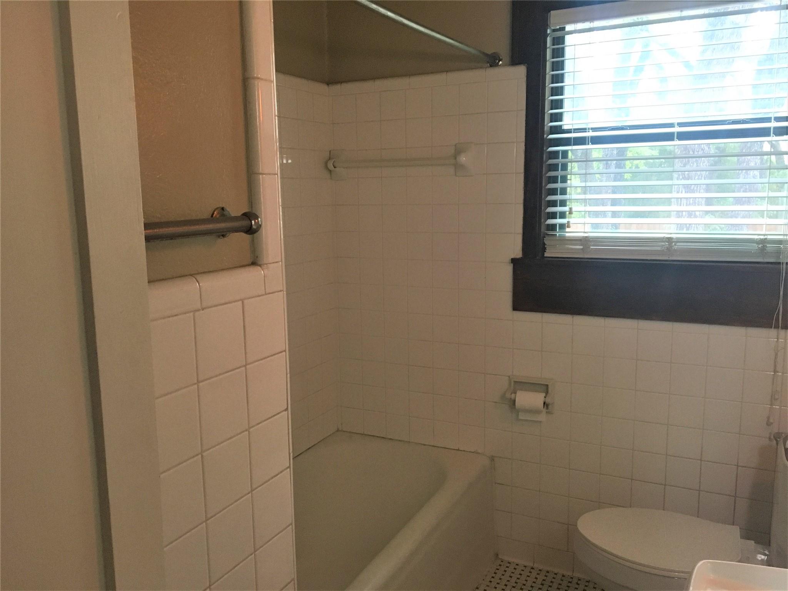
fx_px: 660
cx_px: 394
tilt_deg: -9.8
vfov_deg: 48.2
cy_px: 296
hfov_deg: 61.7
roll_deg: +1.3
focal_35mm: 29
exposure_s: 1/30
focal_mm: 4.15
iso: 125
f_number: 2.2
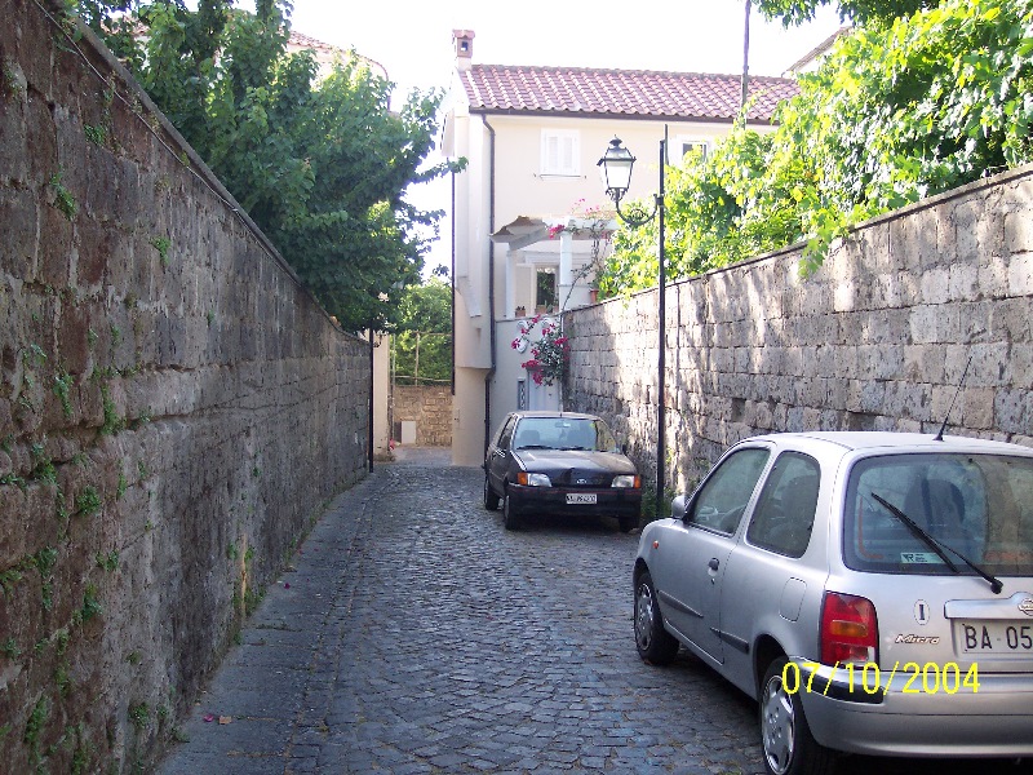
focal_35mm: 38
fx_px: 1134
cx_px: 516
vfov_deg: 37.7
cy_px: 388
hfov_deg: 49.0
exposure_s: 1/250
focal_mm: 8
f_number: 2.8
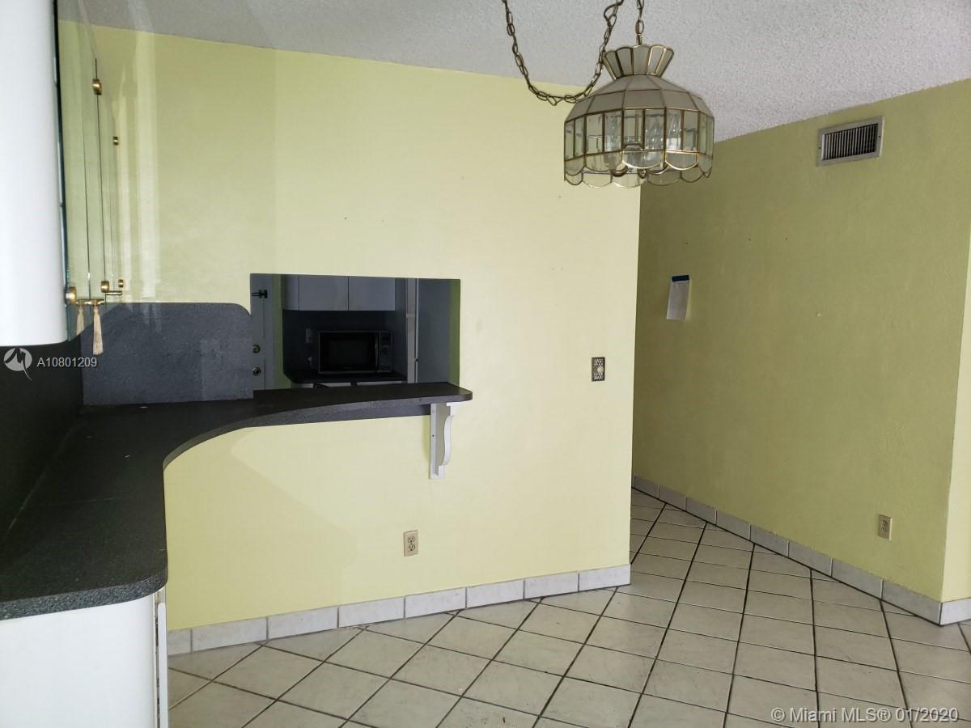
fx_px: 729
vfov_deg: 53.1
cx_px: 486
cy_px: 364
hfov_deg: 67.3
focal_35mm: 26
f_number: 1.5
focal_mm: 4.3
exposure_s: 1/16
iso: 125
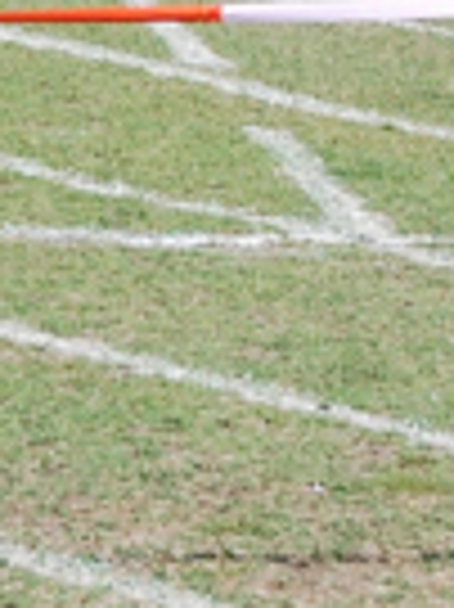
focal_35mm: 376
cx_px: -445
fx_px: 6590
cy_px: -198
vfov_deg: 5.2
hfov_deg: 3.9
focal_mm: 55
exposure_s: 1/400
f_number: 10
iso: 200
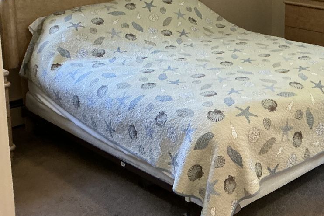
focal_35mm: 61
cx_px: 258
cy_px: 6
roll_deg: +1.3
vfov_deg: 21.5
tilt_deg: -9.7
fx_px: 549
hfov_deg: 32.0
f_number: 1.8
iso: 250
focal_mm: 3
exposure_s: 1/60
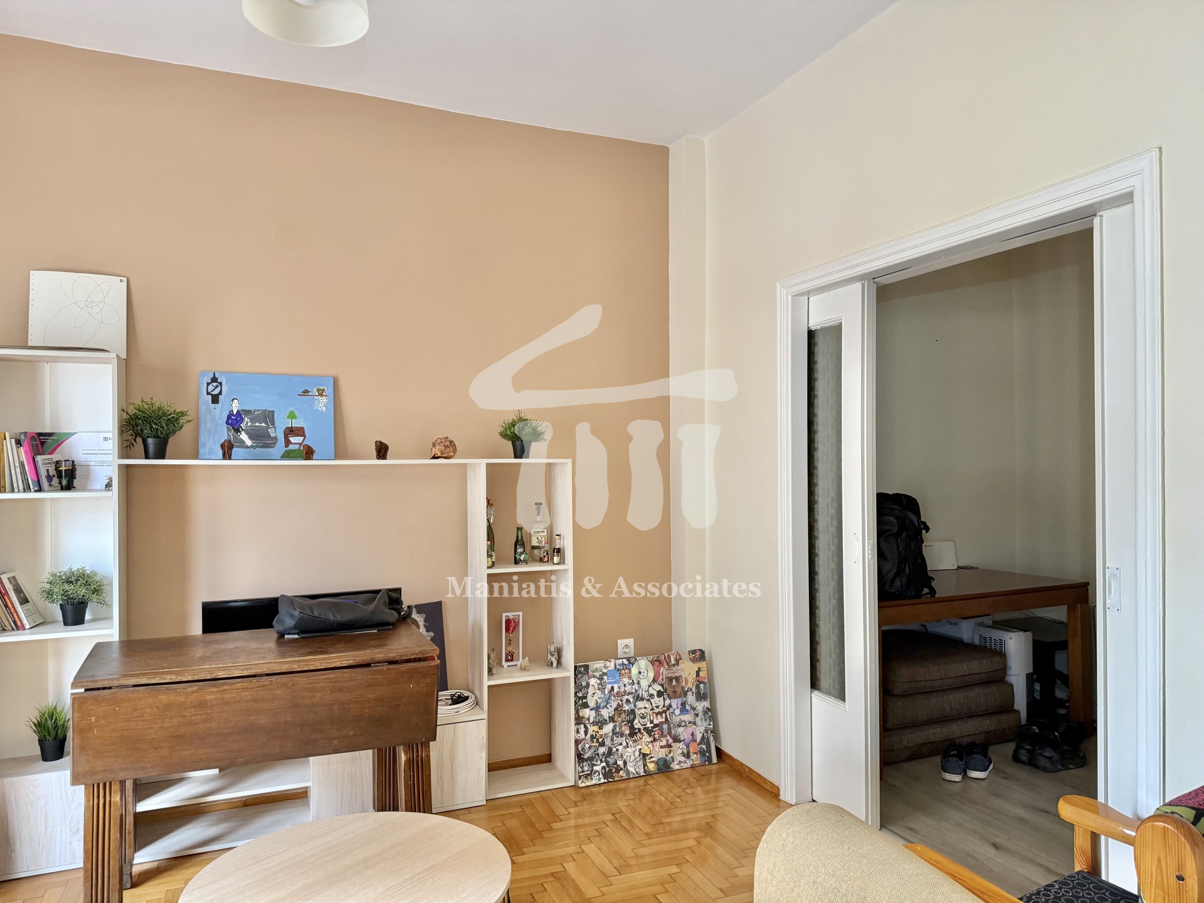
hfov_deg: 71.6
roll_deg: -0.2
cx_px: 602
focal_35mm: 24
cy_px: 452
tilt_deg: -0.5
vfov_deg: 56.8
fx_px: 835
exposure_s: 1/87
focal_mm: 6.76
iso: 200
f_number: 1.78
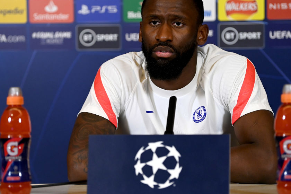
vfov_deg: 7.0
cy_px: 83
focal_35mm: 195
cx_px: 169
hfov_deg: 10.5
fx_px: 1576
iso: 2500
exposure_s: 1/400
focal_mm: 160
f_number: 2.8
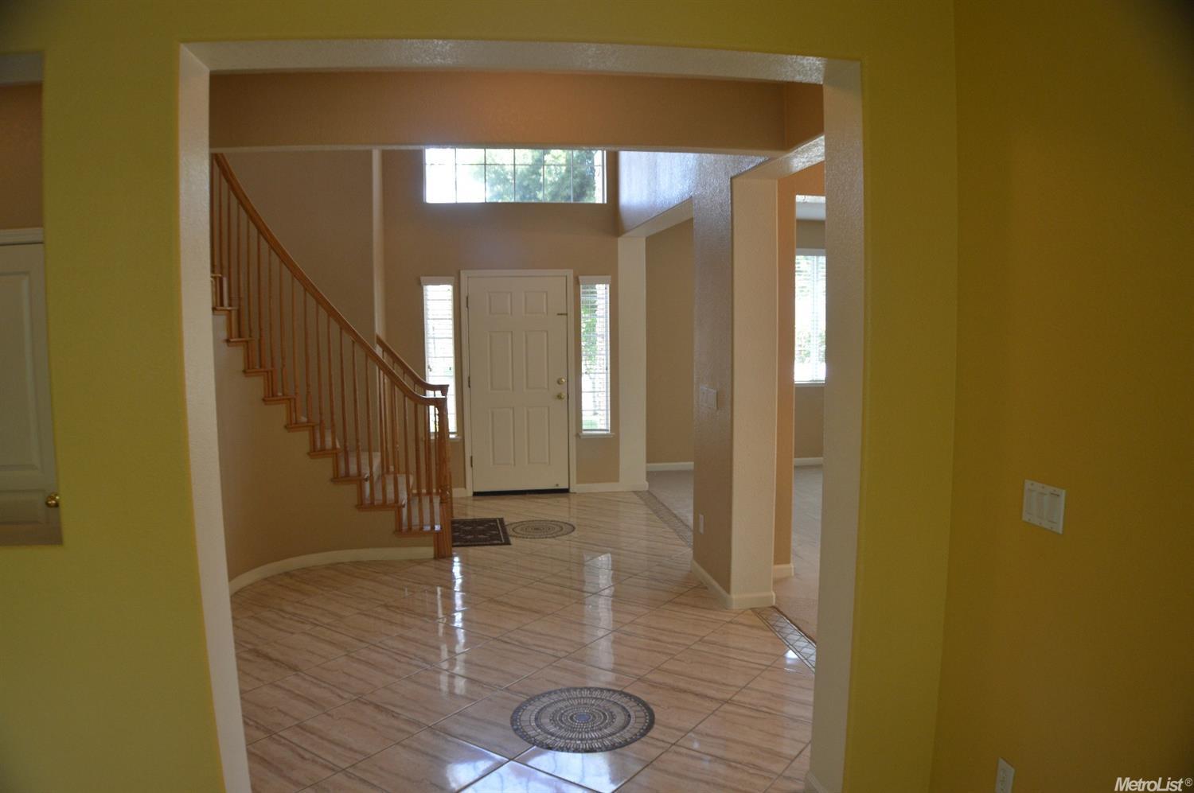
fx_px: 1093
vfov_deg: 39.9
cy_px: 396
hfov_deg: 57.3
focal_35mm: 33
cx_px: 597
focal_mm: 22
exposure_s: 1/60
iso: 400
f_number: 4
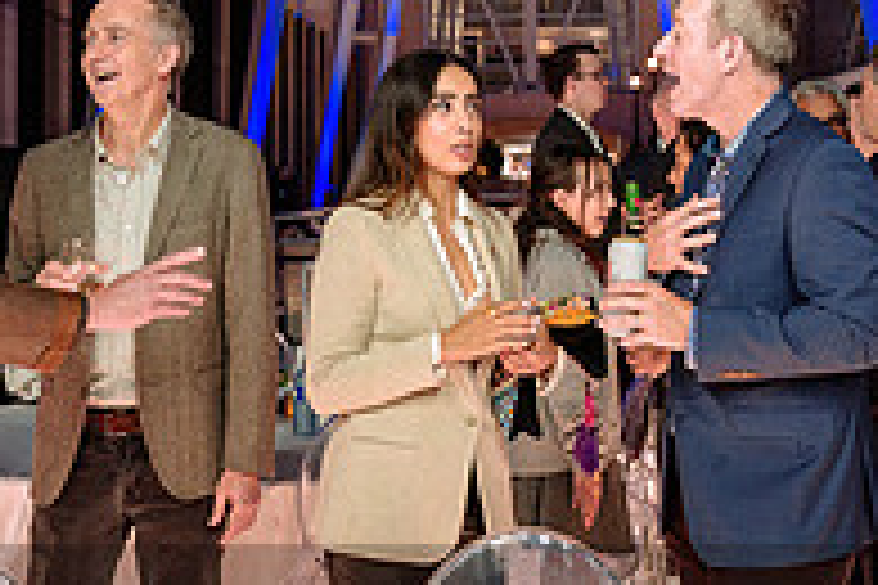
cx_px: 612
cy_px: 79
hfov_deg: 25.5
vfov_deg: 17.1
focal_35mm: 79
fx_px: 1927
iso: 1000
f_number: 2.8
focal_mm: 26.5
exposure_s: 1/125
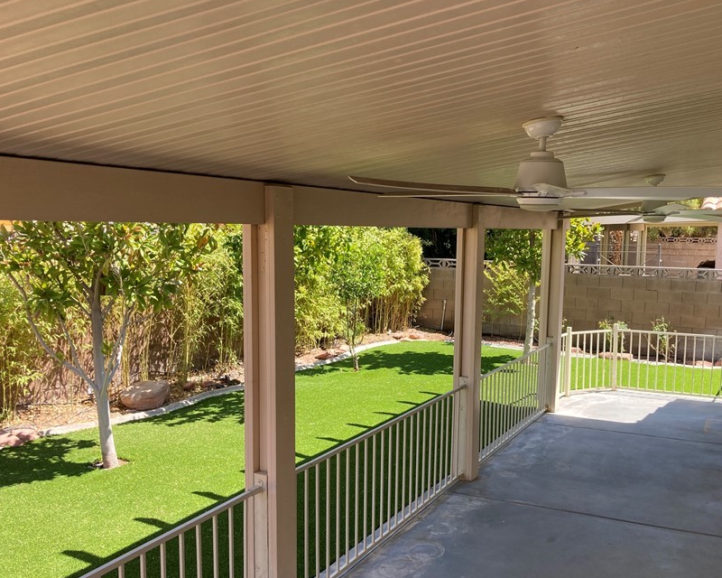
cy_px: 335
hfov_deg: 51.1
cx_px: 441
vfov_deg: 42.1
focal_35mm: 35
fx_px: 748
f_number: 1.8
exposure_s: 1/352
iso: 20
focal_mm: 3.99
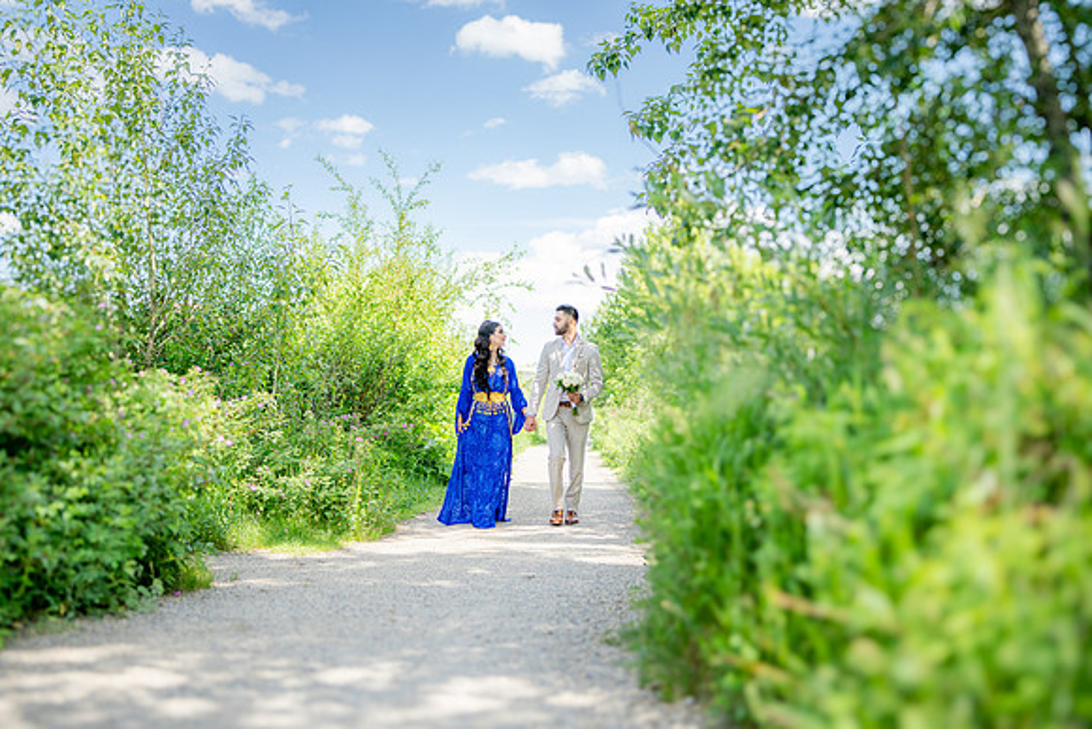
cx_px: 546
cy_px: 364
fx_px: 1062
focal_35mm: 35
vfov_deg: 37.9
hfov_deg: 54.4
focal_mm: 35
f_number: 1.2
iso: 125
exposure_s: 1/3200
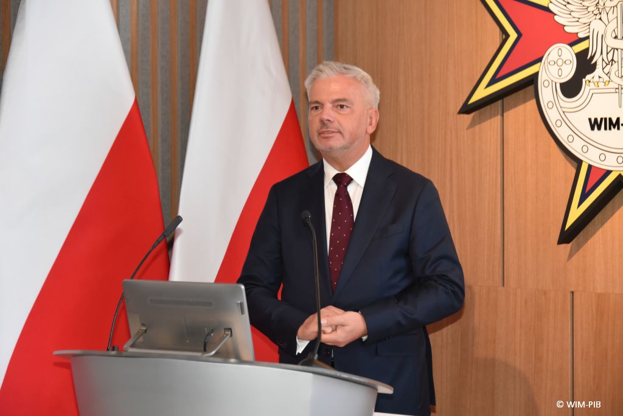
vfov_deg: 12.2
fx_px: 1939
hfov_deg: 18.3
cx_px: 312
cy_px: 208
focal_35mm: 112
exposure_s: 1/60
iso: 3200
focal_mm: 112
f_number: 5.3
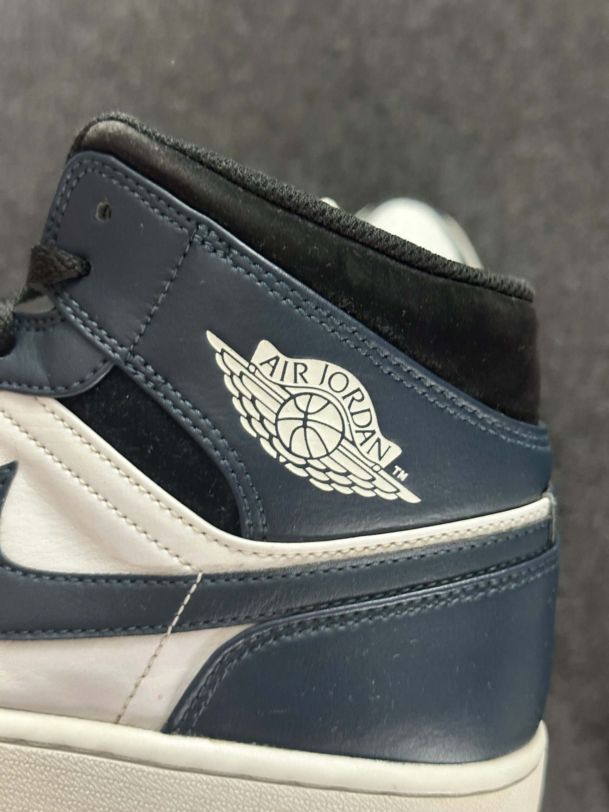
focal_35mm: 48
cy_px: 406
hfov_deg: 30.3
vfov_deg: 39.7
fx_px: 1126
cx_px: 304
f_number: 1.78
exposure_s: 1/33
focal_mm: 6.86
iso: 320
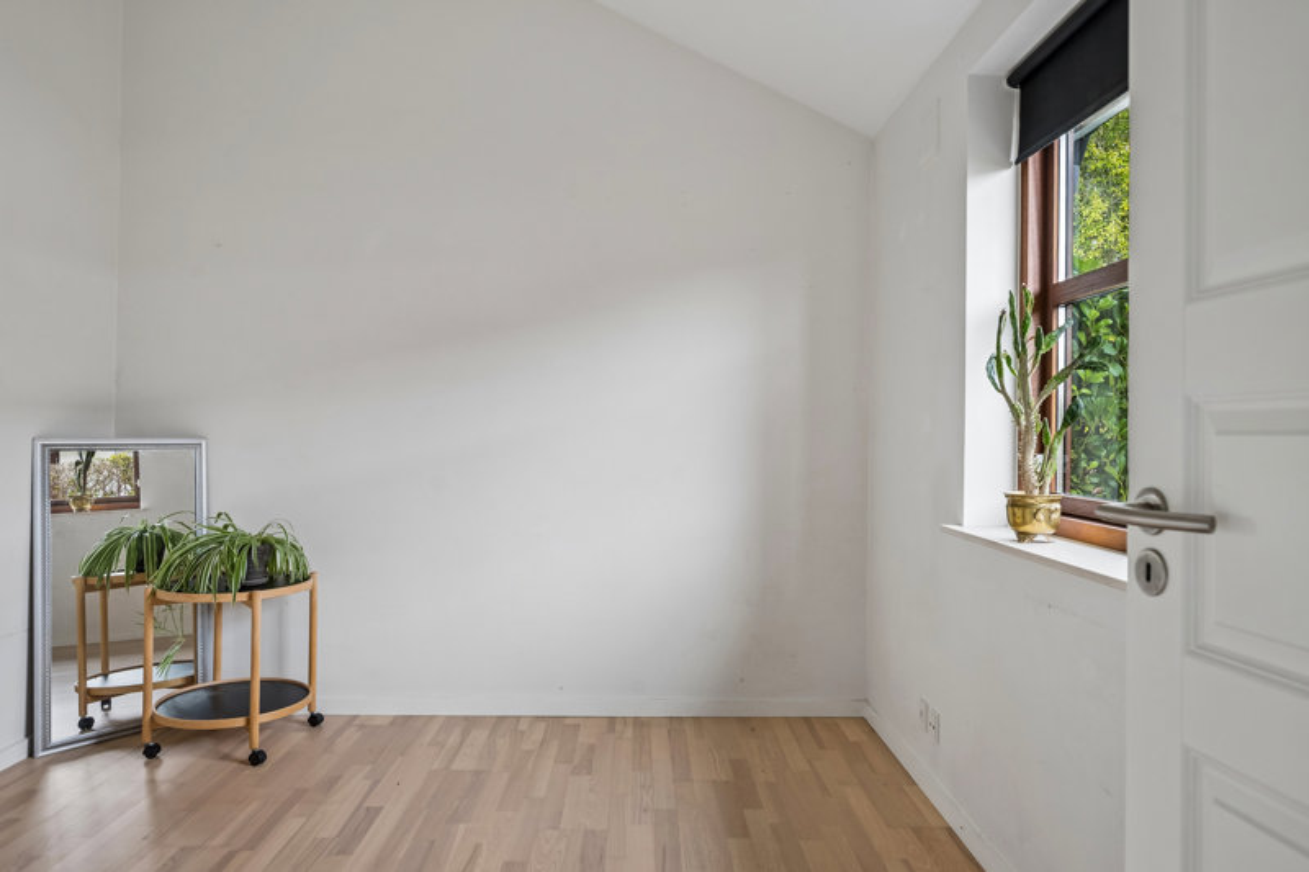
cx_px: 654
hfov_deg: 76.1
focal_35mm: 23
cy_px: 436
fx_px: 836
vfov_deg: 55.1
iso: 400
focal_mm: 23
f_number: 6.3
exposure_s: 1/160
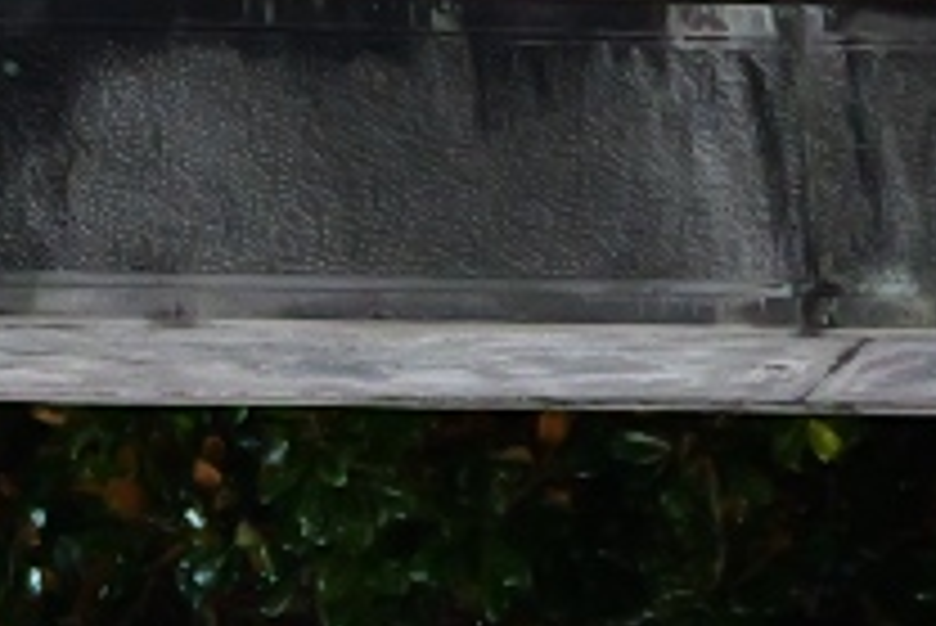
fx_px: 7805
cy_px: -117
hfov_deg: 6.8
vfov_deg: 4.6
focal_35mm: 300
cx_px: -86
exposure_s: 1/200
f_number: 2.8
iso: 6400
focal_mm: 39
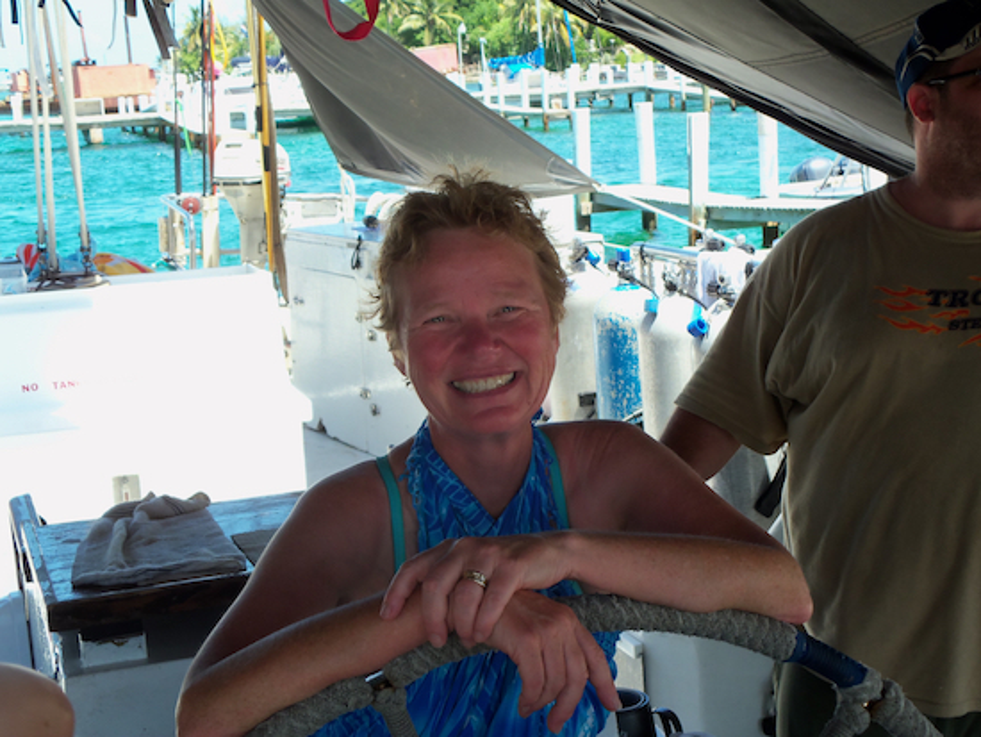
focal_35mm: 62
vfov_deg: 23.7
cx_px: 490
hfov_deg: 31.2
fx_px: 1758
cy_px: 368
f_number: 4
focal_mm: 11.1
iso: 80
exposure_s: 1/160
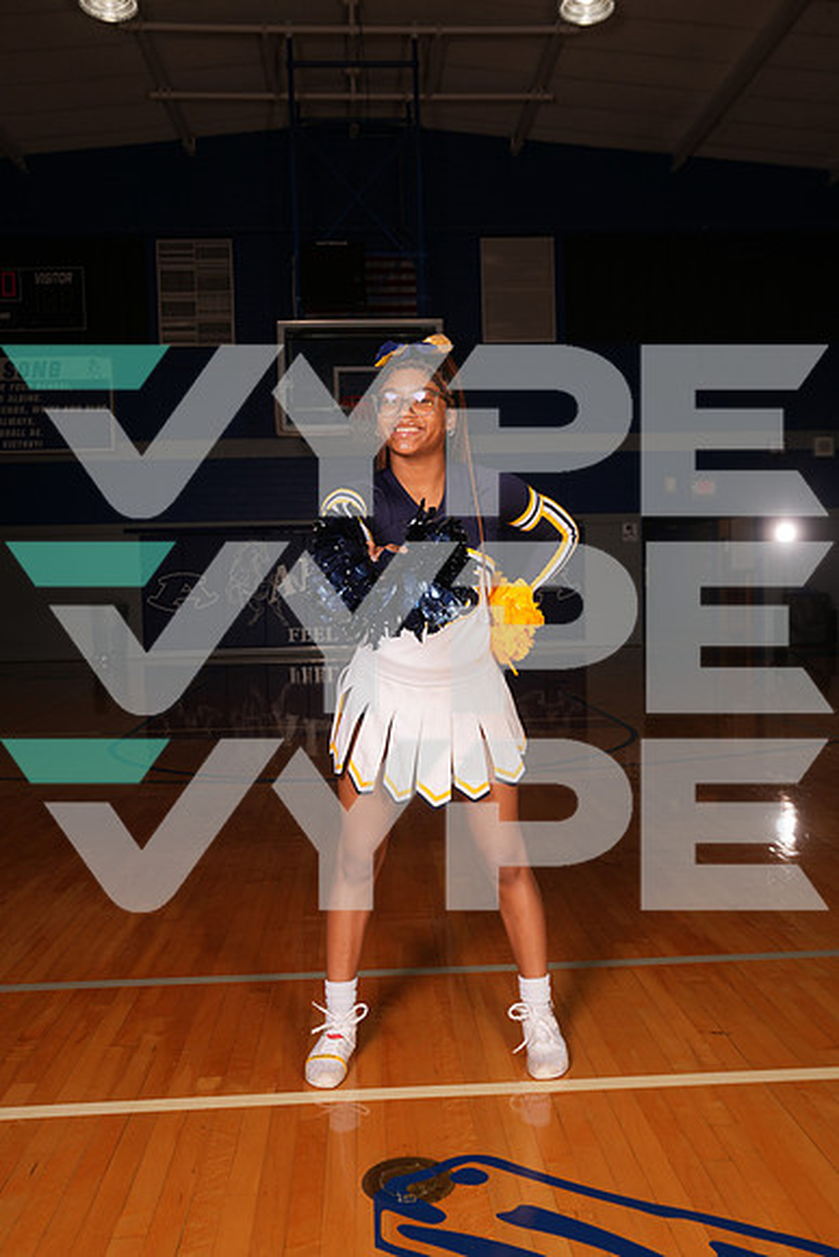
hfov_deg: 41.1
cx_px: 420
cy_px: 628
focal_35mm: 32
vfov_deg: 58.7
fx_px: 1118
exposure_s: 1/100
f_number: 6.3
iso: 100
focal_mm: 32
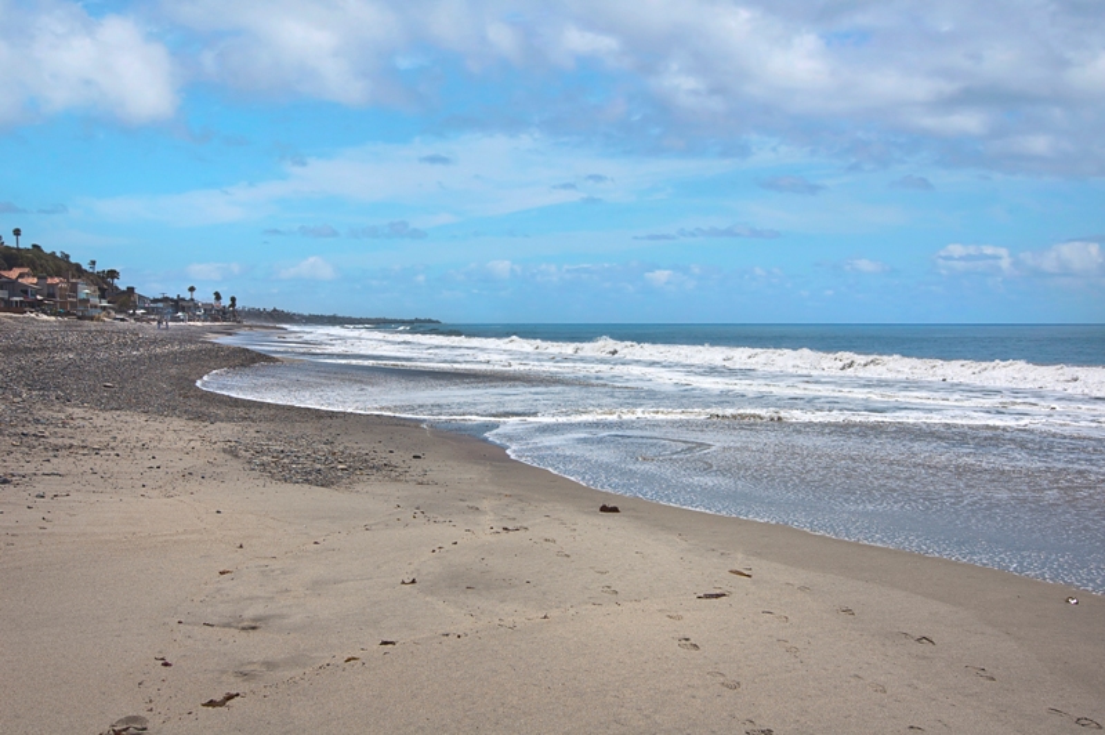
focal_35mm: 36
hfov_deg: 53.2
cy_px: 368
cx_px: 552
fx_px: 1104
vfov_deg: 36.8
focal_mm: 24
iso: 200
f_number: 11
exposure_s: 1/500
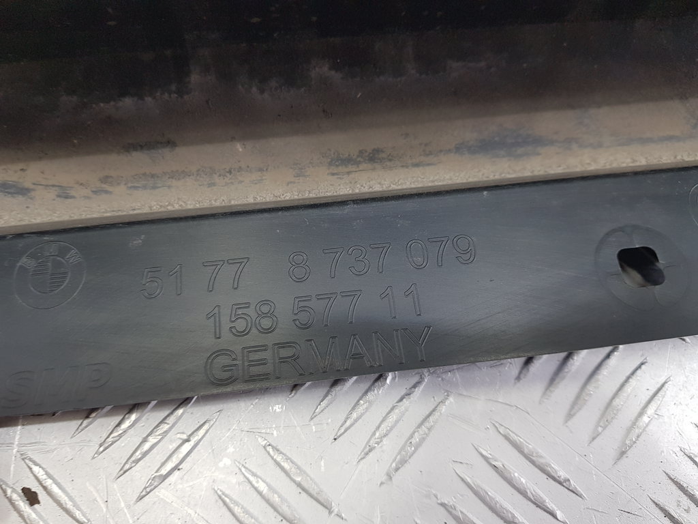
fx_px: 524
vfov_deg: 53.1
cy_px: 262
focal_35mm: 26
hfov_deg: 67.3
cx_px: 349
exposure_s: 1/50
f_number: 1.7
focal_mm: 4.2
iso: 100
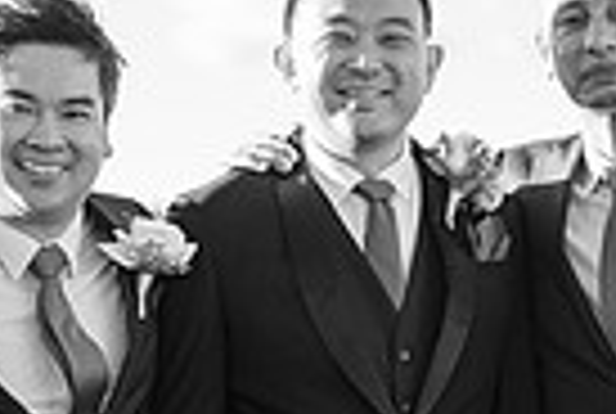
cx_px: 454
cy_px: 646
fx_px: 3618
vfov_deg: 6.4
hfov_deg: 9.7
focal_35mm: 211
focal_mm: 50
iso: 64
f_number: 1.8
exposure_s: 1/800
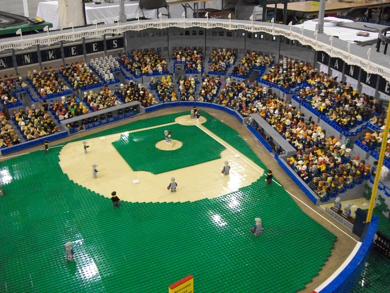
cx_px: 195
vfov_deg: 39.7
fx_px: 406
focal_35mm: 36
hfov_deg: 51.4
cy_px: 146
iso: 595
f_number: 2.7
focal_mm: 6
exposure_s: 1/60
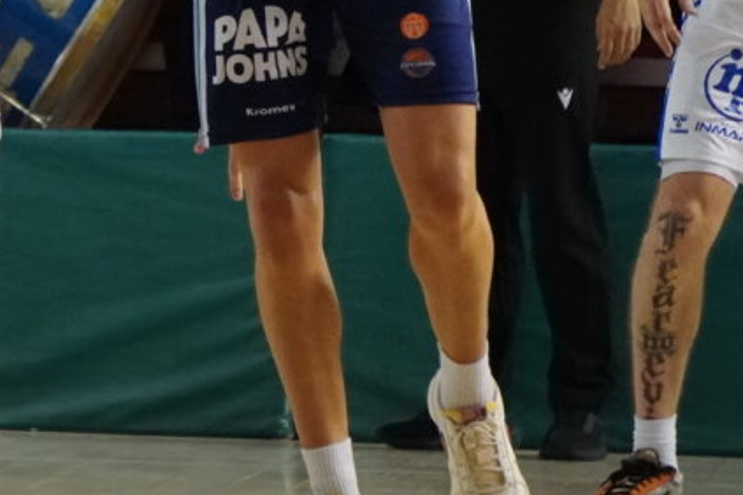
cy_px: -187
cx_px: -9
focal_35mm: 822
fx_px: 16954
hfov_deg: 2.5
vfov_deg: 1.7
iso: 6400
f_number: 6.3
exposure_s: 1/1000
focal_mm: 181
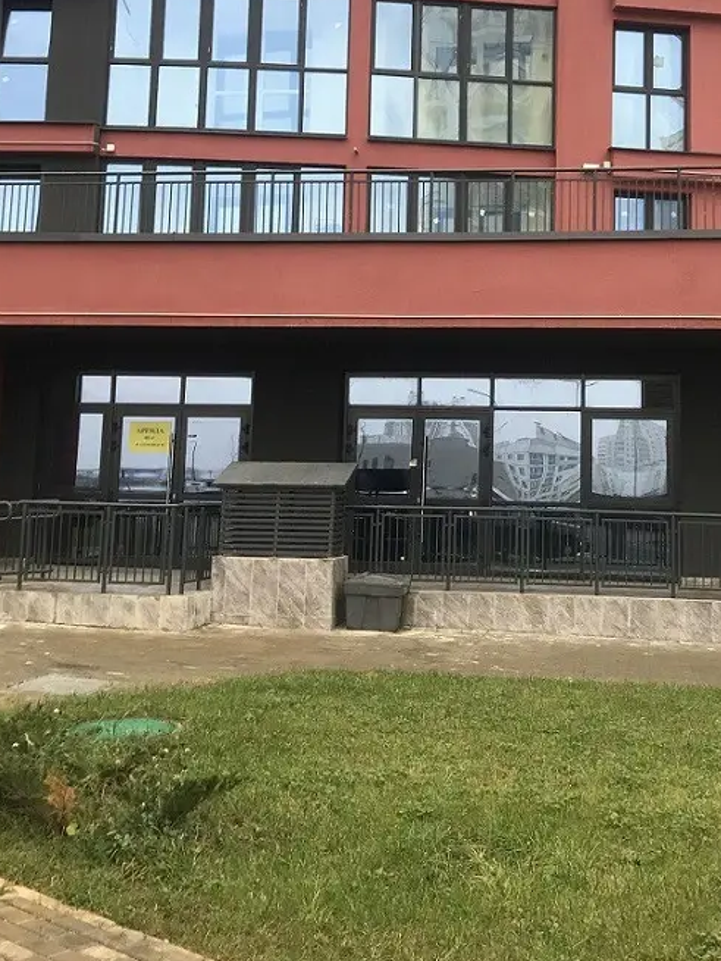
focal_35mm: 42
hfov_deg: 34.0
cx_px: 484
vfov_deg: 44.3
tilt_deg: +9.0
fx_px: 1166
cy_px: 345
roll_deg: -1.2
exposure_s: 1/100
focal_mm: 3.99
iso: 32
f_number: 1.8
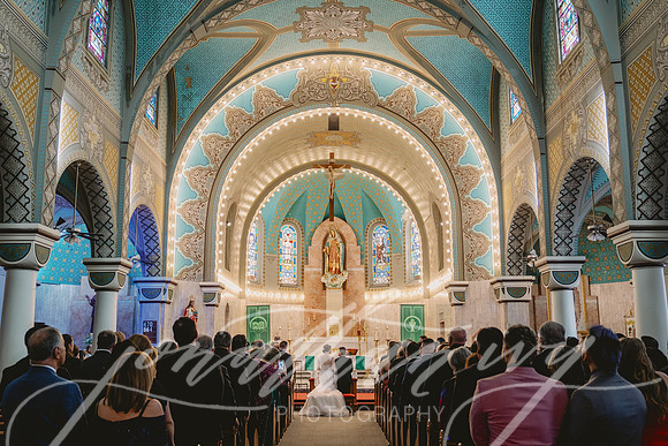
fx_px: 631
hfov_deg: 55.8
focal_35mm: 34
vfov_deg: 38.9
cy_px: 223
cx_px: 334
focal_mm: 34
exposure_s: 1/160
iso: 1600
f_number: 2.8
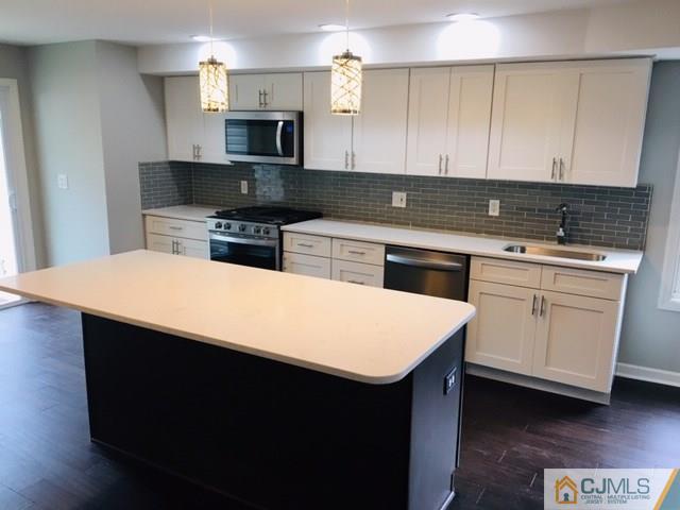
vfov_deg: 48.2
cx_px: 340
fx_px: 570
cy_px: 255
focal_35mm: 29
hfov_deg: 61.7
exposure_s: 1/30
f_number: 2.2
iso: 32
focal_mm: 4.15
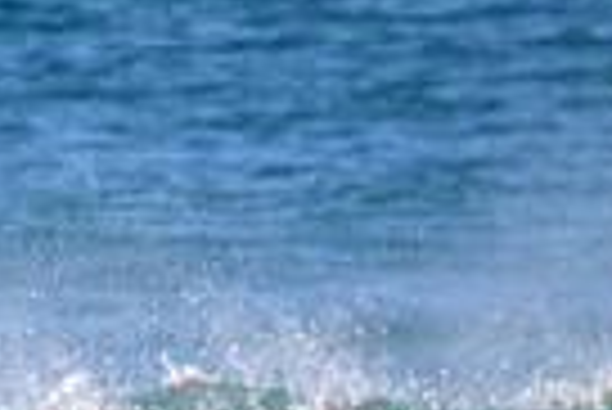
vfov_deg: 0.4
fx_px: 58167
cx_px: -612
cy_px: 701
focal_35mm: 3418
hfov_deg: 0.6
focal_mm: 800
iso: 1800
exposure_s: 1/1250
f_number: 11
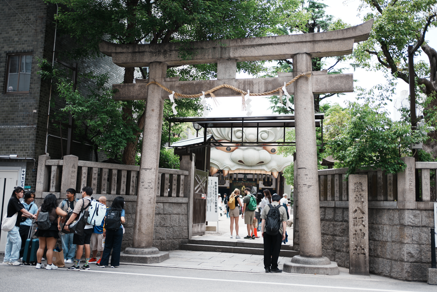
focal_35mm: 35
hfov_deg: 54.4
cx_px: 218
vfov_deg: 37.9
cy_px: 146
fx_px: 425
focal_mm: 35
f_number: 1.8
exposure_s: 1/1250
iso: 100
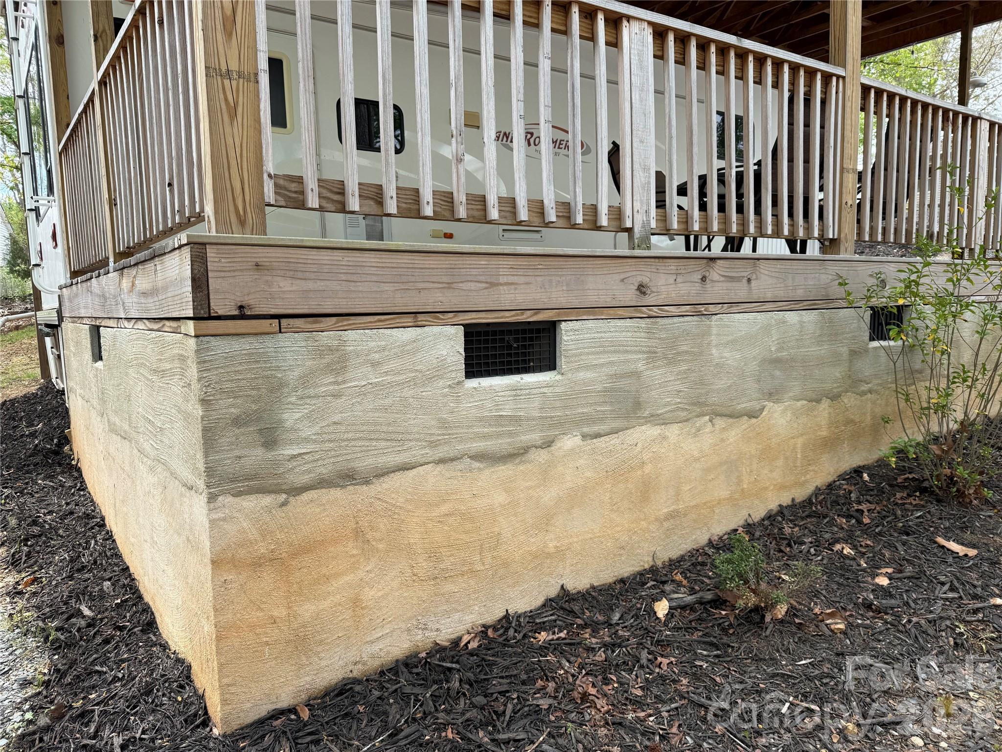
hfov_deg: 71.6
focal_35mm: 24
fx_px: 695
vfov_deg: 56.8
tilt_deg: -8.1
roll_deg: +0.4
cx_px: 501
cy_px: 376
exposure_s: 1/858
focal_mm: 6.76
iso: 80
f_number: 1.78
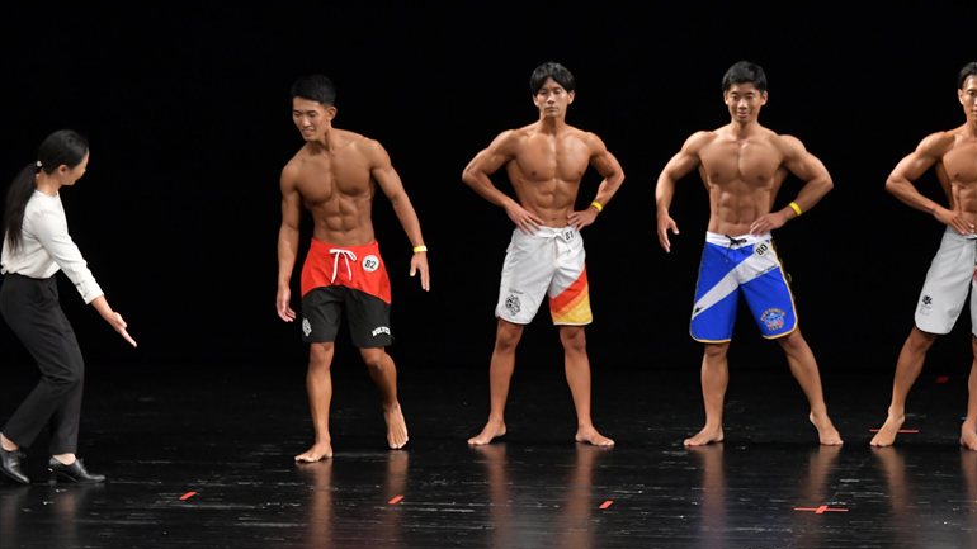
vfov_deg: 5.7
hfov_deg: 10.1
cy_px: 314
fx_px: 5518
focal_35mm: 213
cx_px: 490
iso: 3200
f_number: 5.6
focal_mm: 135
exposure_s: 1/400
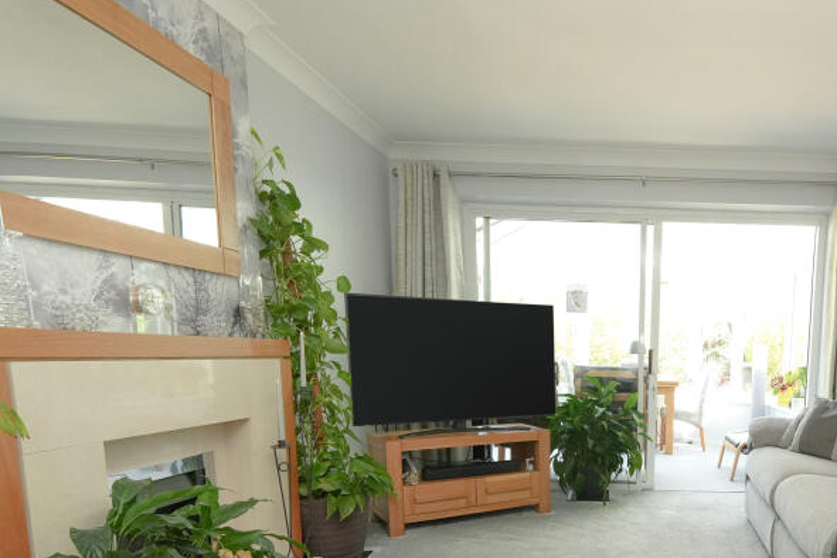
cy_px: 445
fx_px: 604
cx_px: 646
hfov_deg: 64.4
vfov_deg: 46.9
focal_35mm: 26
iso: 1000
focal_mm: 10
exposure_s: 1/160
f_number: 4
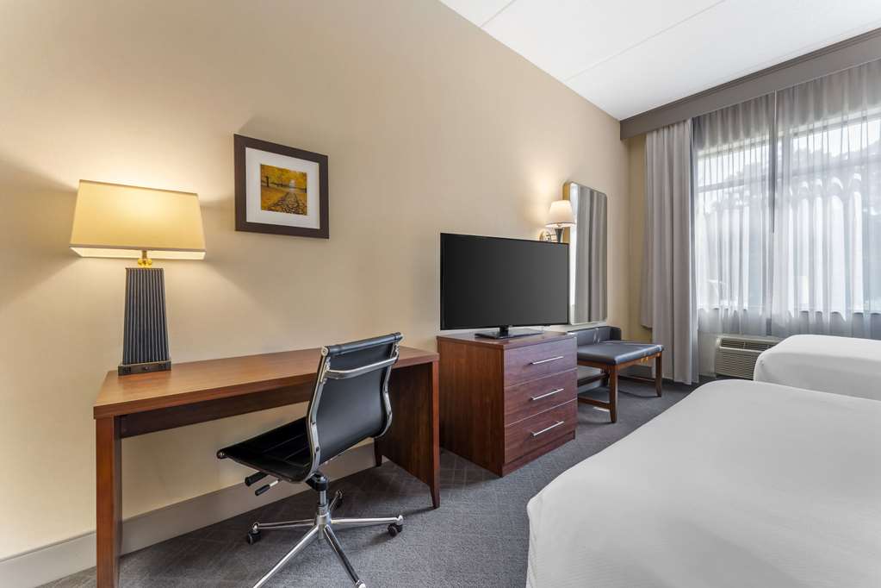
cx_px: 440
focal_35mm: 14
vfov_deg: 81.2
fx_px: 343
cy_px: 294
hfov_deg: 104.3
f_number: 9
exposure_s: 1
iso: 200
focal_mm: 14
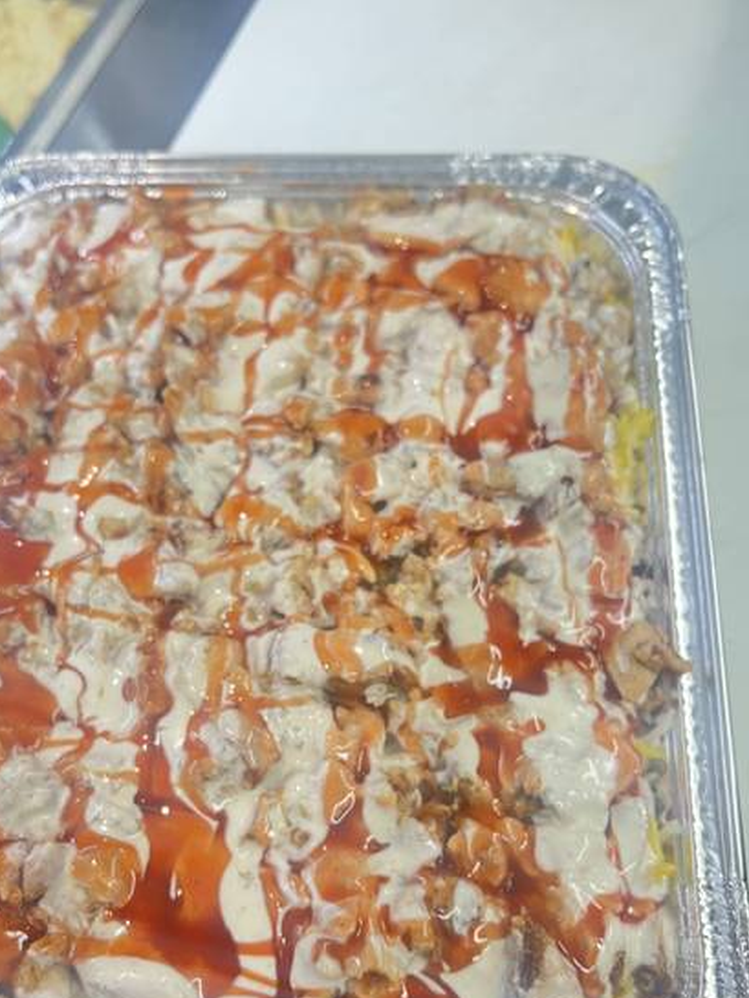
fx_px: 1009
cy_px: 611
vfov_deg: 52.2
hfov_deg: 40.5
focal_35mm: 35
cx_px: 288
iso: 80
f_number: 1.5
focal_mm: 5.7
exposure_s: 1/60
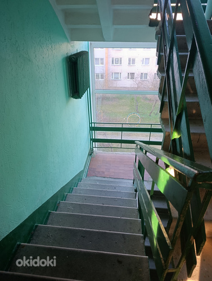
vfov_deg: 73.8
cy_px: 140
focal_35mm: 23
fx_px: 187
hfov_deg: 59.0
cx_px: 106
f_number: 1.65
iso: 454
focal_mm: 6.11
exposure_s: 1/100
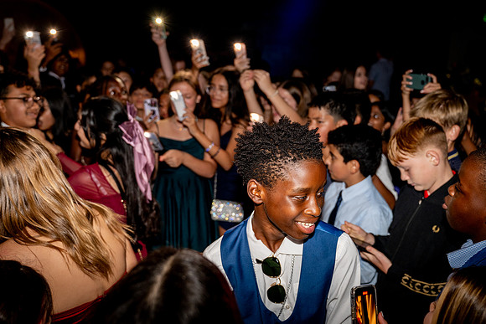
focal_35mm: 37
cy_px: 162
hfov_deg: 51.9
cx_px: 243
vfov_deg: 36.0
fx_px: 500
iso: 1250
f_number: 4
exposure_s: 1/80
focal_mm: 37
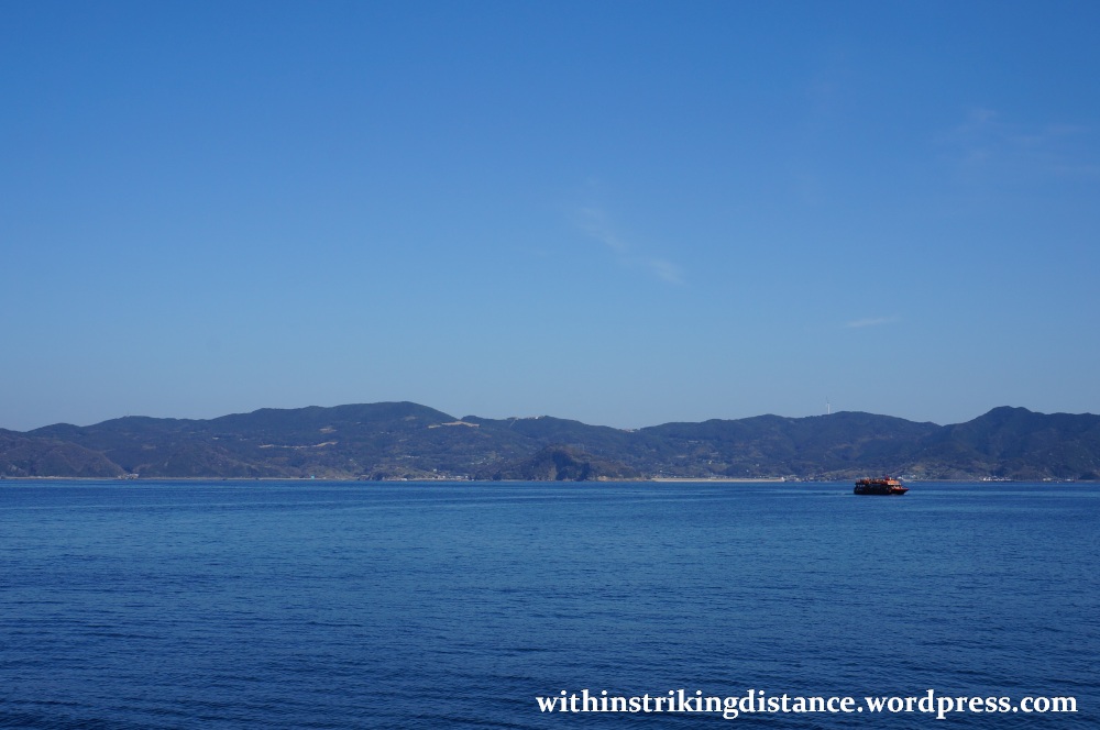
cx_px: 550
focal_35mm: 48
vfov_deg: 28.0
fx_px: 1465
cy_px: 365
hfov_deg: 41.2
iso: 200
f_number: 13
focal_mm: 32
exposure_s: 1/500
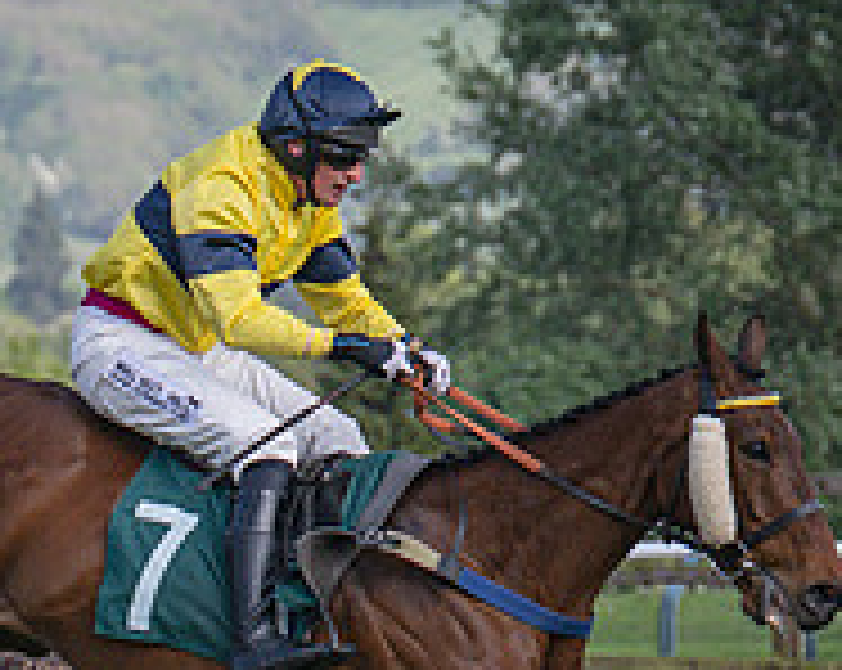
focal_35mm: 525
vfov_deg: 2.9
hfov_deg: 3.7
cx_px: 9
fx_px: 13063
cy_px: 669
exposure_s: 1/2500
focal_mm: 98
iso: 400
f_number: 4
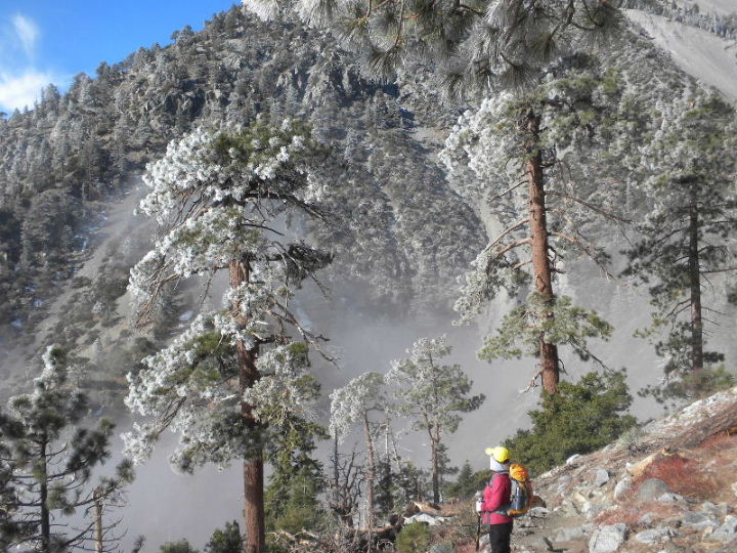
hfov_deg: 50.1
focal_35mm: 37
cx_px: 368
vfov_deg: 38.7
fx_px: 788
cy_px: 276
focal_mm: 6.6
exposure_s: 1/76.4
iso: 64
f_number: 10
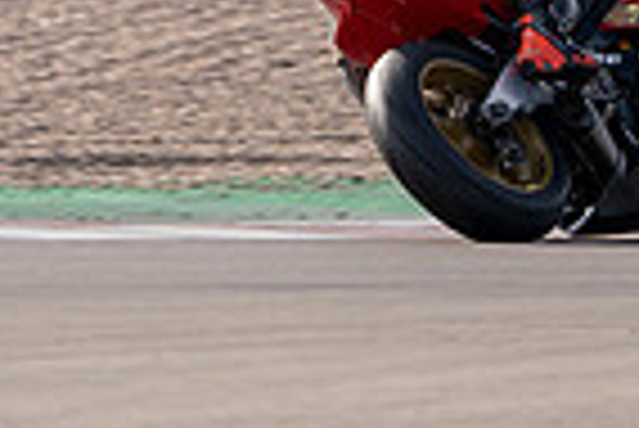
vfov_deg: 1.8
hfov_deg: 2.7
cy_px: 157
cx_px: 717
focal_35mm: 772
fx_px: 13717
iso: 125
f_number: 5.6
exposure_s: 1/500
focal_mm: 171
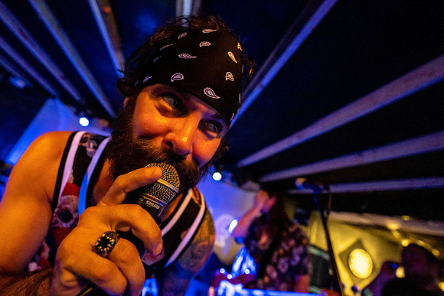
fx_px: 185
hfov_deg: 100.2
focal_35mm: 15
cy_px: 137
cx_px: 206
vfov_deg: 77.2
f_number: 2.8
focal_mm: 14
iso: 3200
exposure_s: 1/160
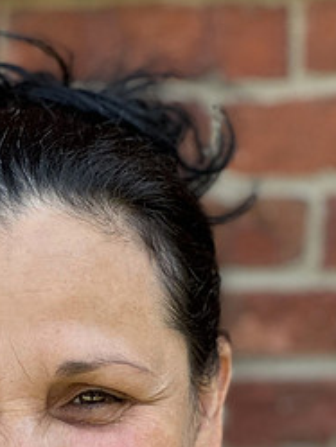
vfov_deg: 14.1
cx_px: 39
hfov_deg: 10.6
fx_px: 1797
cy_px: 399
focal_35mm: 139
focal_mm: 9
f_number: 2.8
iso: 40
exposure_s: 1/121
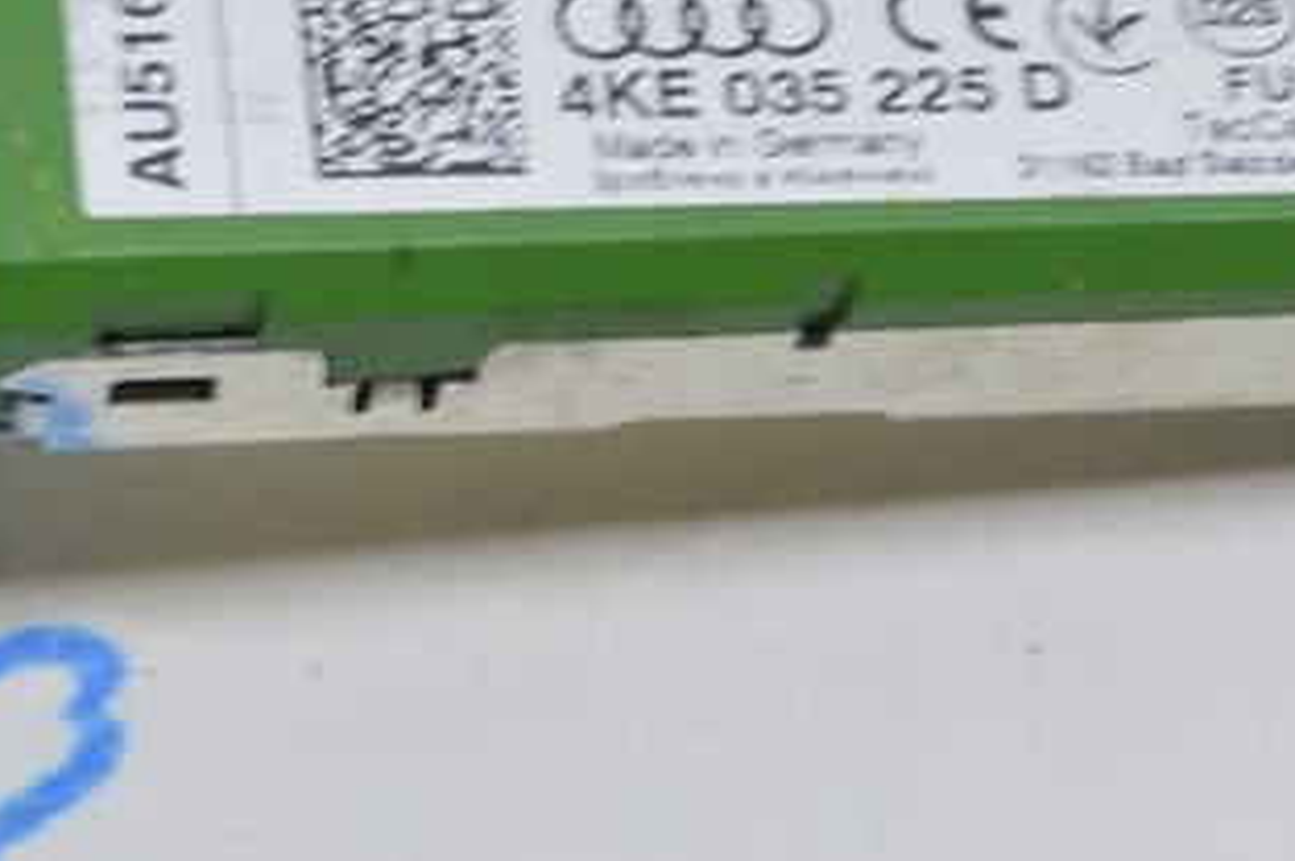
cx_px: 1018
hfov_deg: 7.6
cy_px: 10
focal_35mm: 270
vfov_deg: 5.1
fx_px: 9689
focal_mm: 55
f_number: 5.6
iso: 400
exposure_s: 1/20
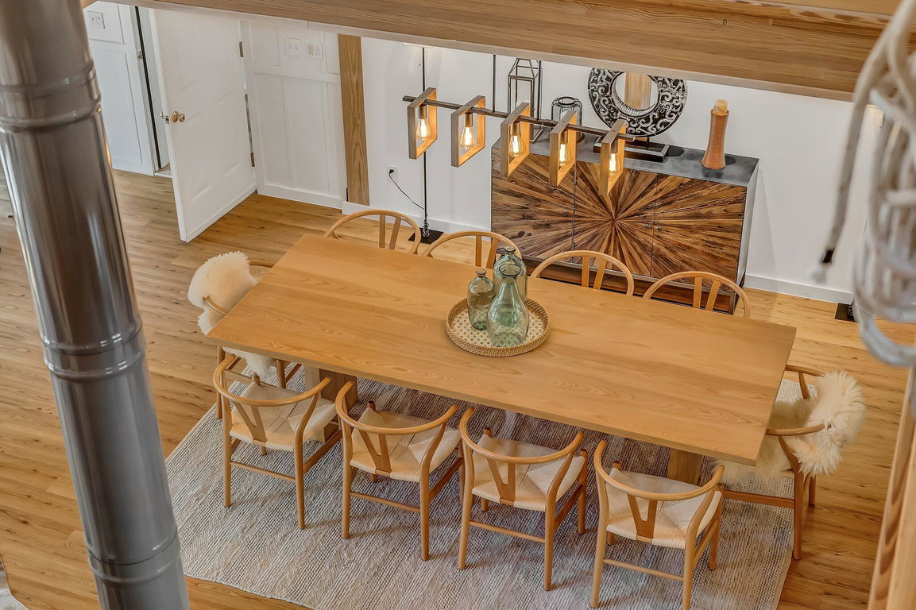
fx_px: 1323
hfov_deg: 38.2
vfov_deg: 26.0
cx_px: 458
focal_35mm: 52
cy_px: 305
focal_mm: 35
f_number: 4
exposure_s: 1/40
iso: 640
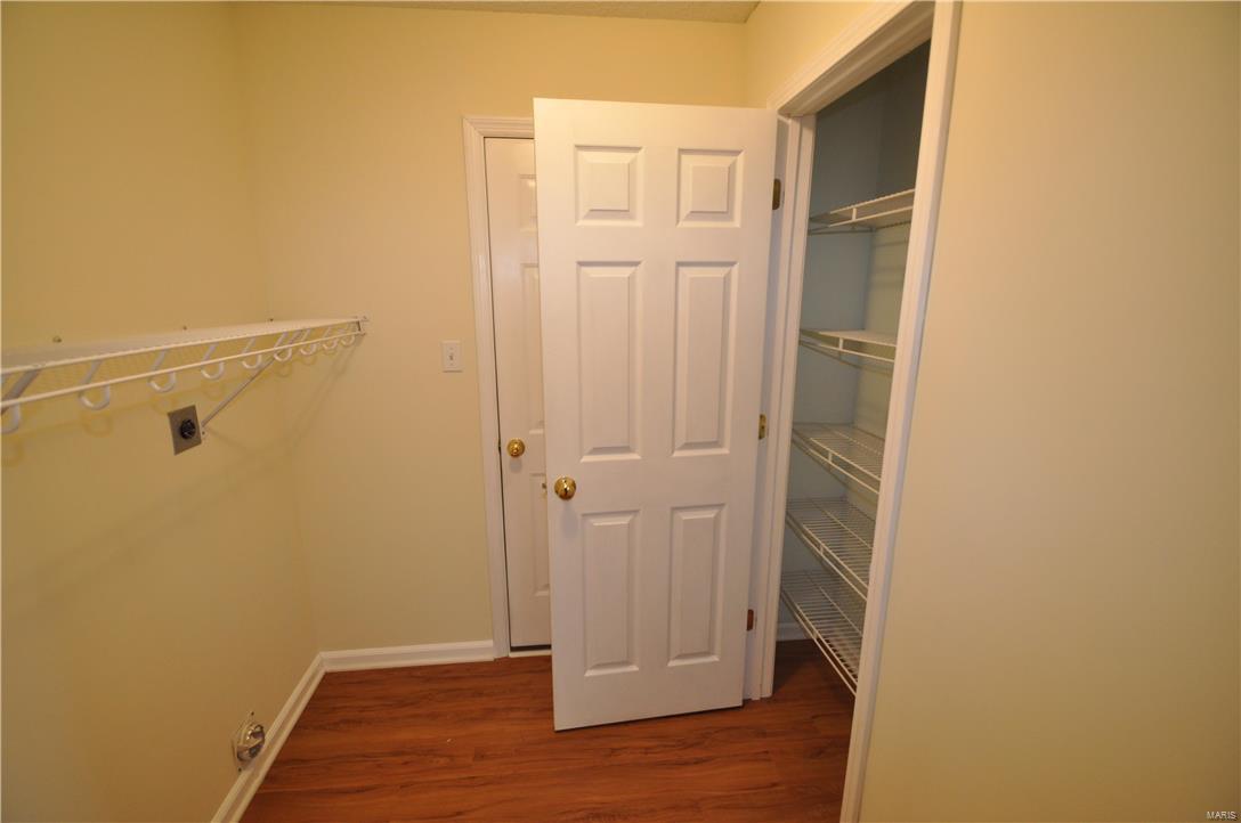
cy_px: 412
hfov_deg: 100.5
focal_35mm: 15
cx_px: 620
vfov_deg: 77.1
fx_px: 516
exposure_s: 1/60
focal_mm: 10
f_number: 4
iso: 640
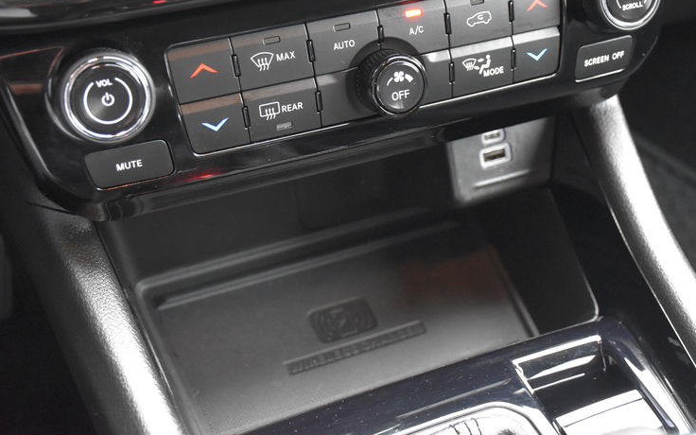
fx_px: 1024
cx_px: 398
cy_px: 159
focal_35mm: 54
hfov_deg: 37.5
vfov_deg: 23.9
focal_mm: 26
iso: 3200
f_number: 3.8
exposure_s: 1/40
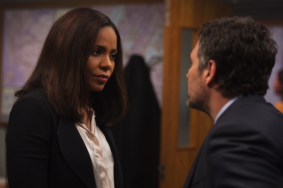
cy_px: 94
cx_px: 142
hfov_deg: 21.5
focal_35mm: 95
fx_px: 746
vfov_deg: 14.4
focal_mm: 95
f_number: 3.2
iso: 1000
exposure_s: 1/125
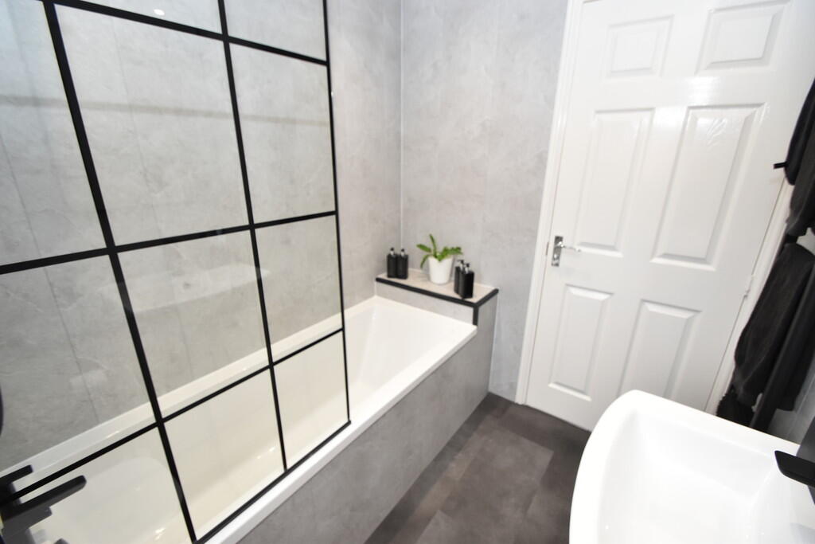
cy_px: 272
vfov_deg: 77.3
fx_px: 340
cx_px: 408
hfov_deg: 100.4
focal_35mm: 15
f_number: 5.6
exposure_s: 1/125
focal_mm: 10
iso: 800
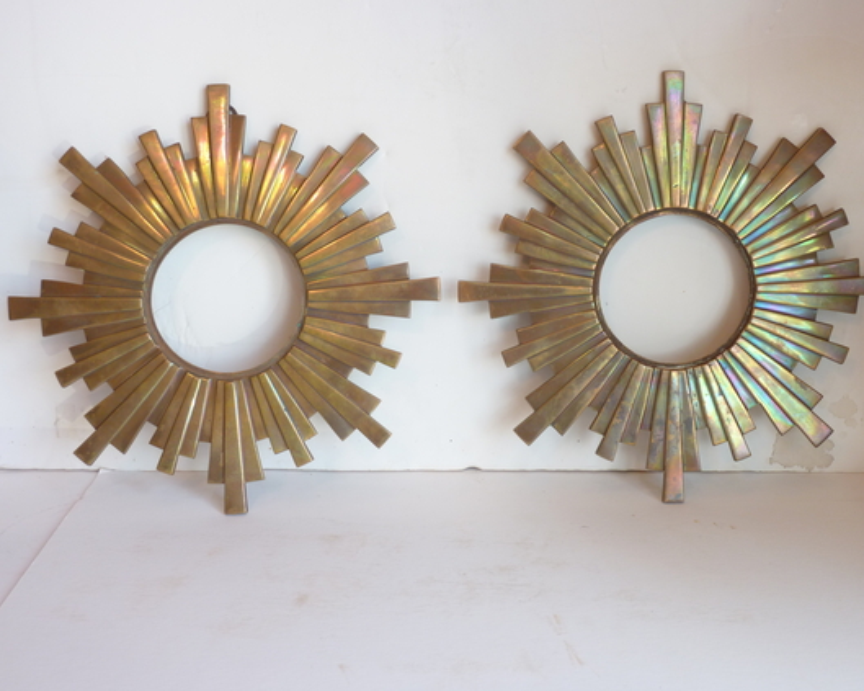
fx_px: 1048
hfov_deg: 44.8
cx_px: 448
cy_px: 328
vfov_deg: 36.5
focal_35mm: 41
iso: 80
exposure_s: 1/13
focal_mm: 6.1
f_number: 3.6
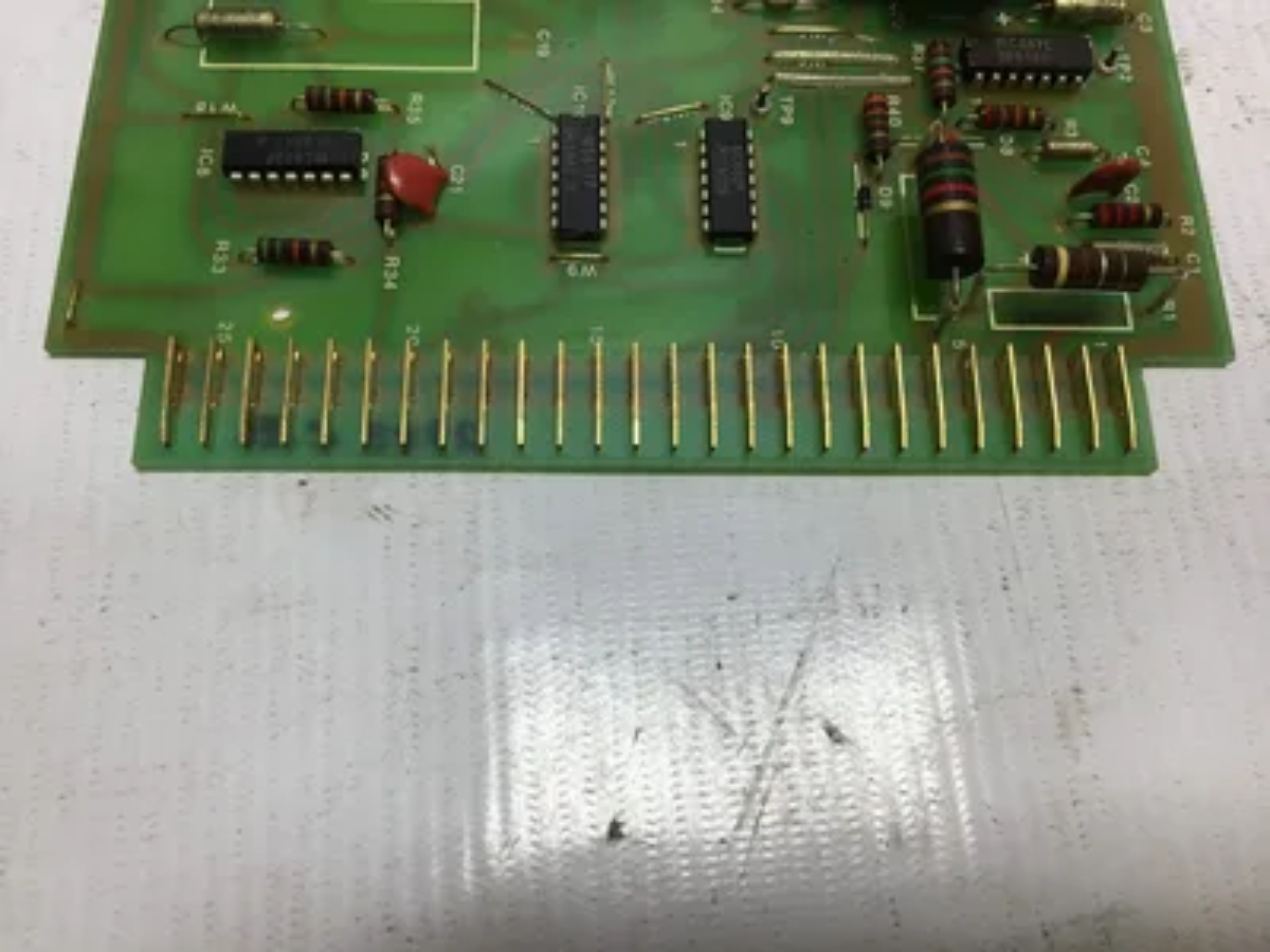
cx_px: 635
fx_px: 1137
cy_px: 476
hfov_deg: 58.4
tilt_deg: -70.2
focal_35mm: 31
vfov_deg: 45.4
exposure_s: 1/190
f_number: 2.4
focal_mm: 3.3
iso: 25
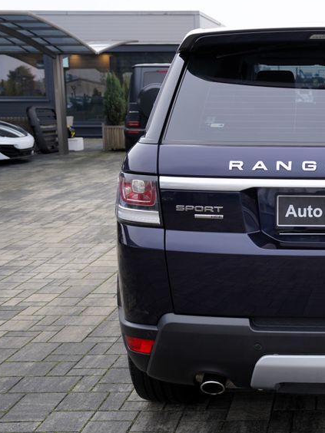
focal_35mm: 56
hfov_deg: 24.4
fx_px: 701
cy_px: 204
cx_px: 353
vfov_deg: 34.3
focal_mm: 32
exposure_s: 1/80
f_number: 4
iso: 100
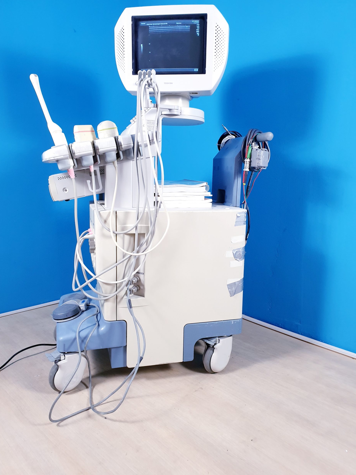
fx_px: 370
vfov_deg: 65.3
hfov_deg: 51.4
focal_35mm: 27
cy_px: 232
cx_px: 180
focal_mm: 4.3
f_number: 2.4
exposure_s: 1/50
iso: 200
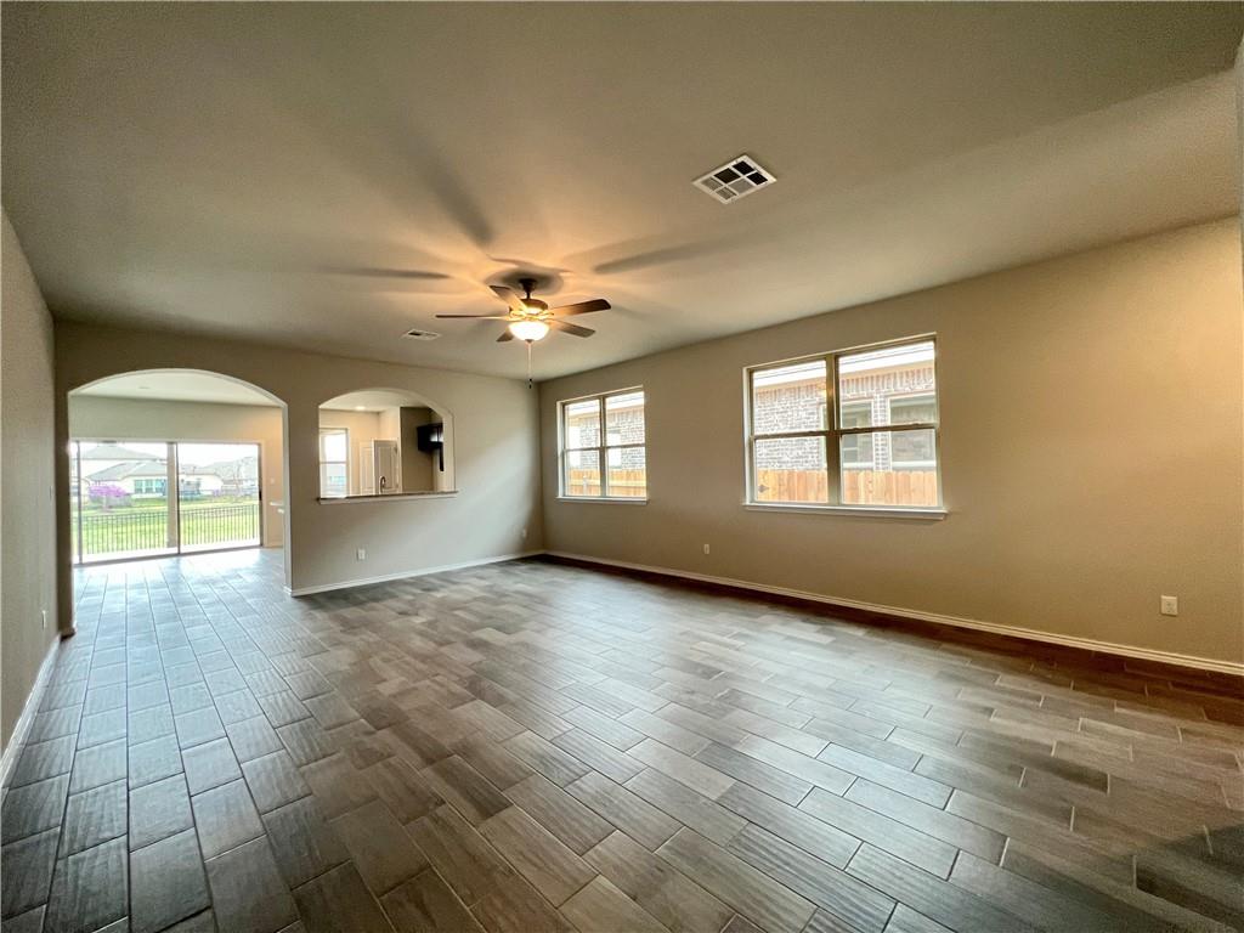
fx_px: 467
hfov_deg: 106.2
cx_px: 622
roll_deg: +1.6
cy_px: 466
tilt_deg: -0.6
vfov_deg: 89.9
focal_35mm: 13
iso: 200
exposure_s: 1/60
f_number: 1.8
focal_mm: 1.57
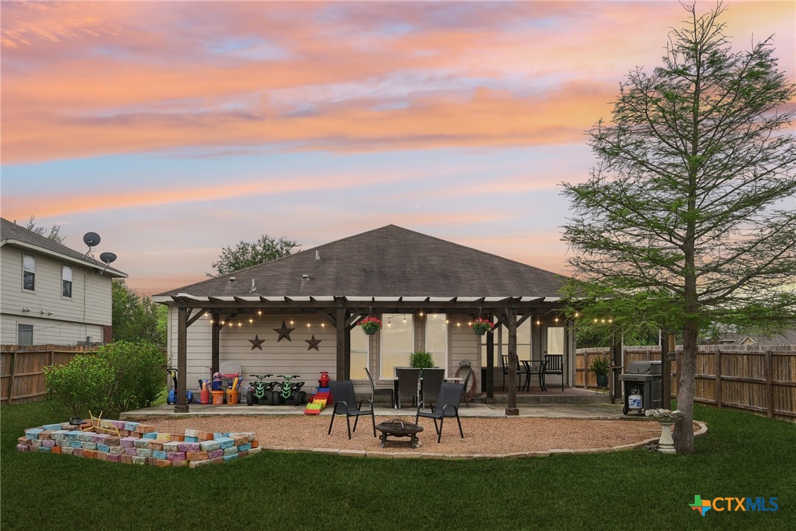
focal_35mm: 31
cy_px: 266
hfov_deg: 60.3
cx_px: 398
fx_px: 686
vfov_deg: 42.4
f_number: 8
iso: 400
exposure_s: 1/160
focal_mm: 31
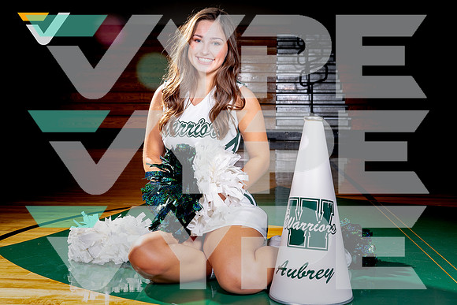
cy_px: 142
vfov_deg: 25.8
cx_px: 236
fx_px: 665
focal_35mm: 52
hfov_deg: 37.9
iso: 125
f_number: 8
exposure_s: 1/160
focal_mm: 48
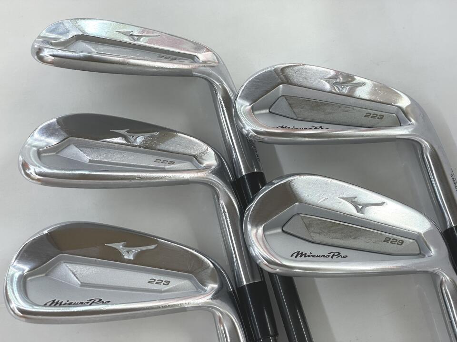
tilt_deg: -67.2
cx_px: 228
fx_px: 687
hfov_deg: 36.8
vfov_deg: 28.0
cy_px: 171
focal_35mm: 52
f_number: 2
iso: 125
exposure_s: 1/120
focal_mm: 6
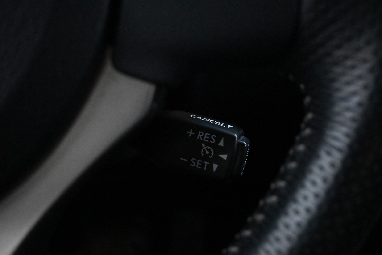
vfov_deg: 28.5
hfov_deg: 41.7
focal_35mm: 47
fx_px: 501
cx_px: 191
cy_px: 128
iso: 14400
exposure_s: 1/50
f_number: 5
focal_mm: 31.5
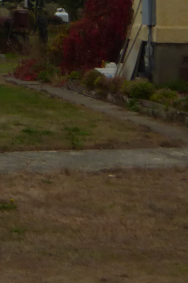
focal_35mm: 173
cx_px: -266
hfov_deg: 7.4
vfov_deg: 11.3
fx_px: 1355
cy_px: -167
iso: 100
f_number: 3.7
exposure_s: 1/500
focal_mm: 6.1
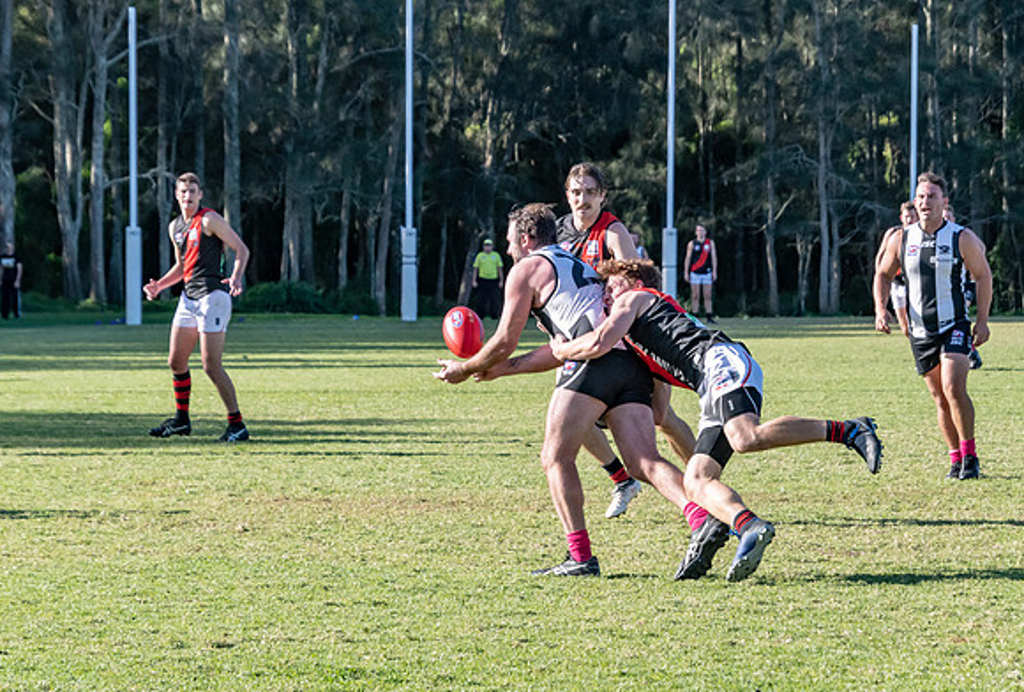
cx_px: 466
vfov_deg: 7.2
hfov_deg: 10.6
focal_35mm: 193
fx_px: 5521
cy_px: 372
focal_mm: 116
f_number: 6.3
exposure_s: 1/2500
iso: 800
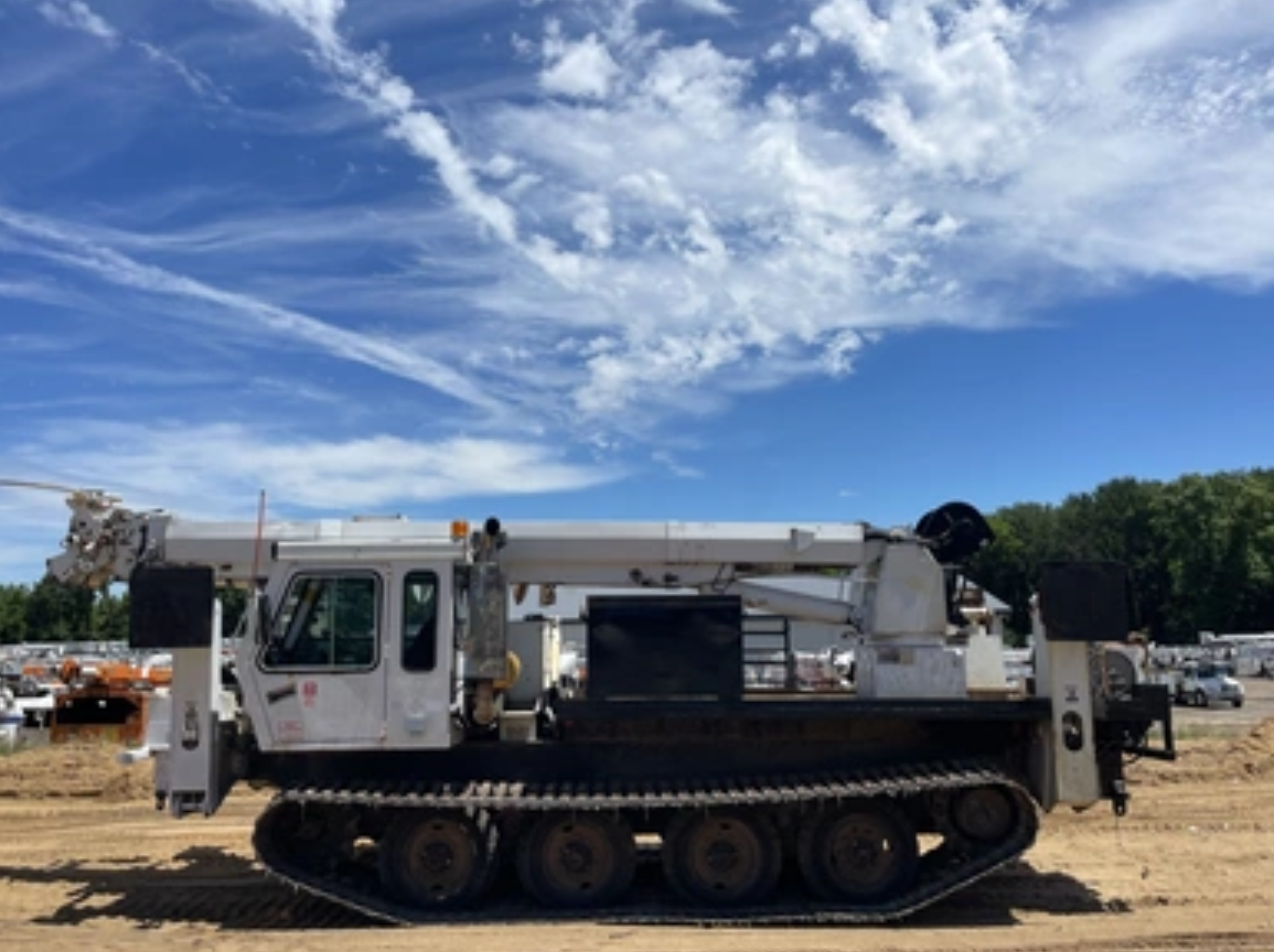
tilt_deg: +6.6
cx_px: 639
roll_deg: +1.3
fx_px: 956
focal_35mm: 26
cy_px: 476
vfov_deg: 53.0
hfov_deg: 67.4
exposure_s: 1/5618
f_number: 1.6
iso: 32
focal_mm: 5.1
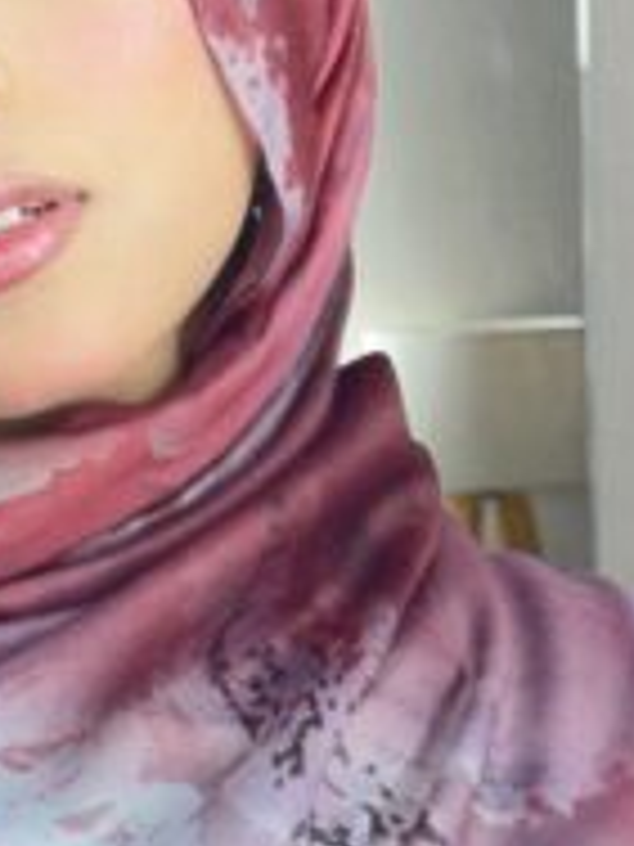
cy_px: 686
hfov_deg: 10.7
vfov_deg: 14.4
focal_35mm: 136
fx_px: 3321
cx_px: -171
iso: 50
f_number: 1.78
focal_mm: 6.86
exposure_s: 1/100
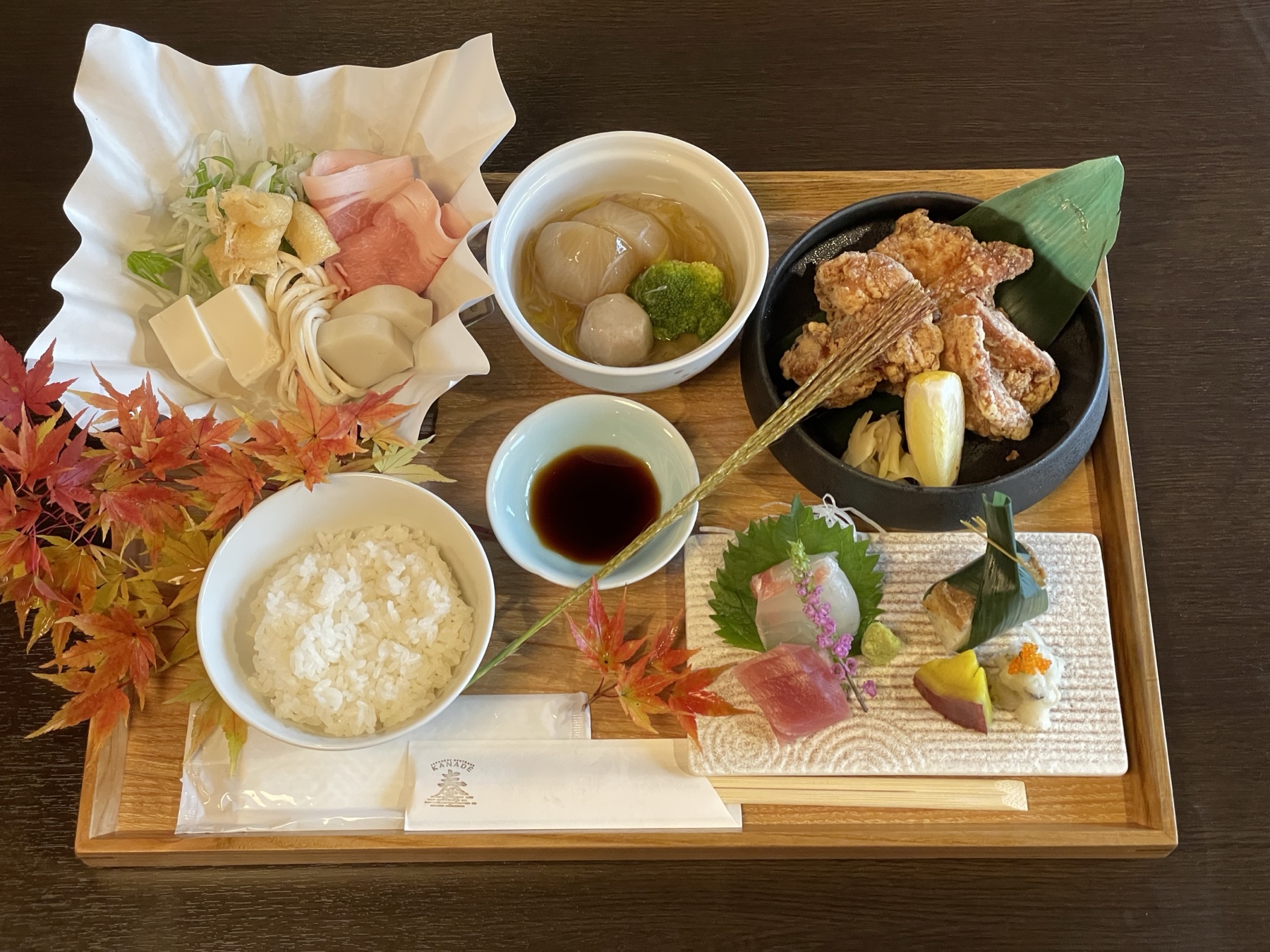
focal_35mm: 52
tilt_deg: -65.6
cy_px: 476
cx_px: 635
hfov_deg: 36.8
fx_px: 1908
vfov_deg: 28.0
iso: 500
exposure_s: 1/50
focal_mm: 6
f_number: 2
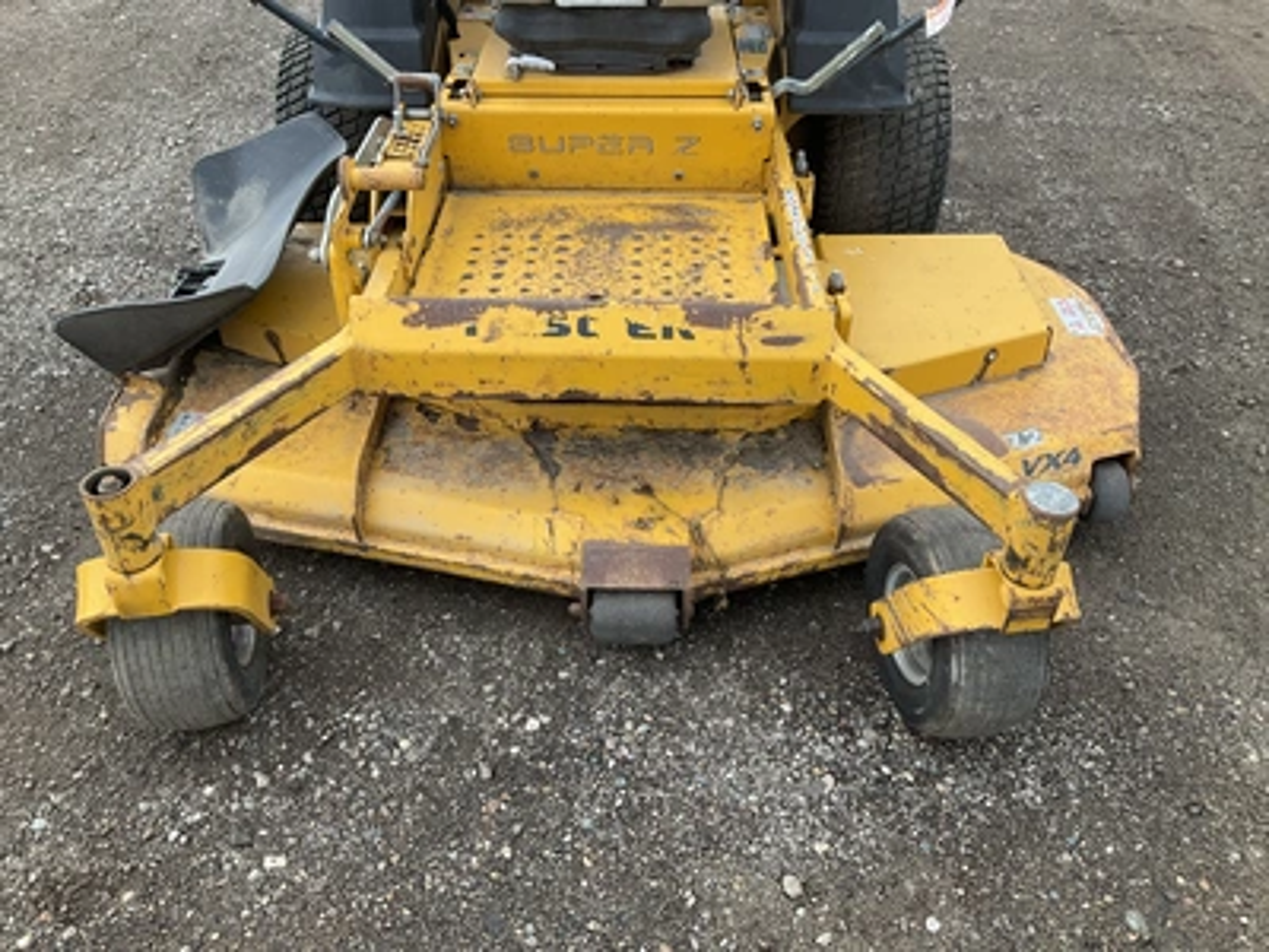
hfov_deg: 61.7
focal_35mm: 29
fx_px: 1063
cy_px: 476
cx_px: 634
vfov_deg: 48.2
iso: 20
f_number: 1.8
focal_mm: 3
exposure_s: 1/205
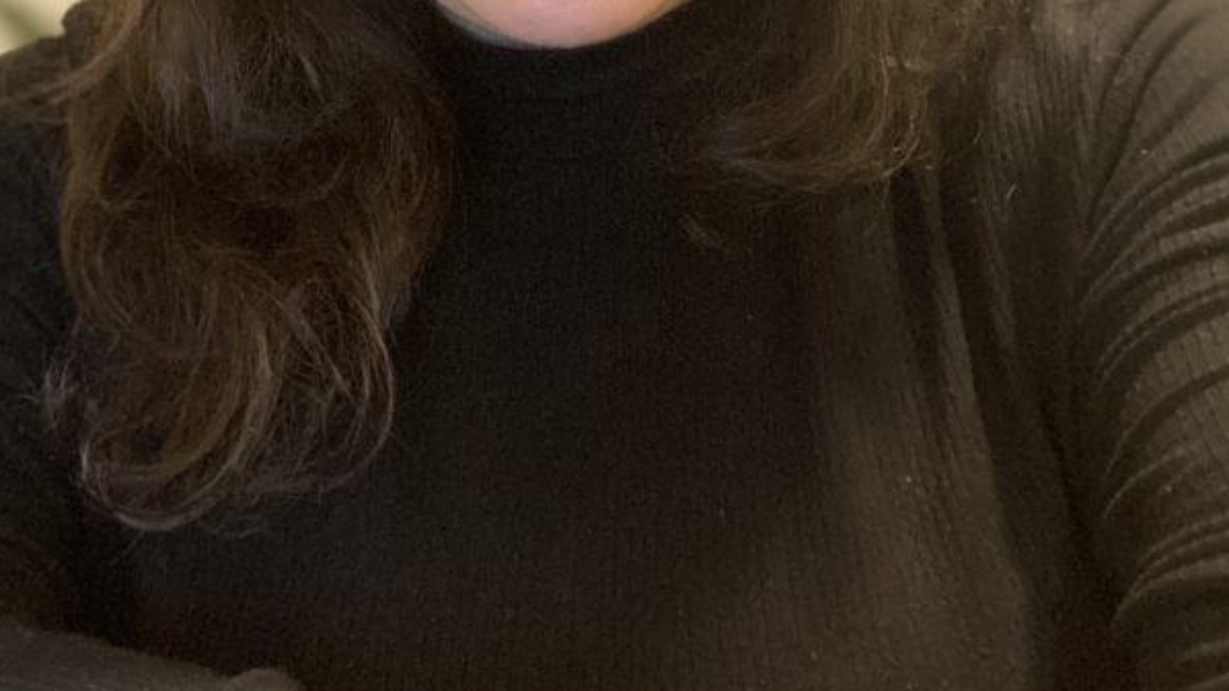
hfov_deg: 37.1
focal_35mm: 56
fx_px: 1824
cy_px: -68
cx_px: 495
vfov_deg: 20.4
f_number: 2.2
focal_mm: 2.71
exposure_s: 1/24
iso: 640
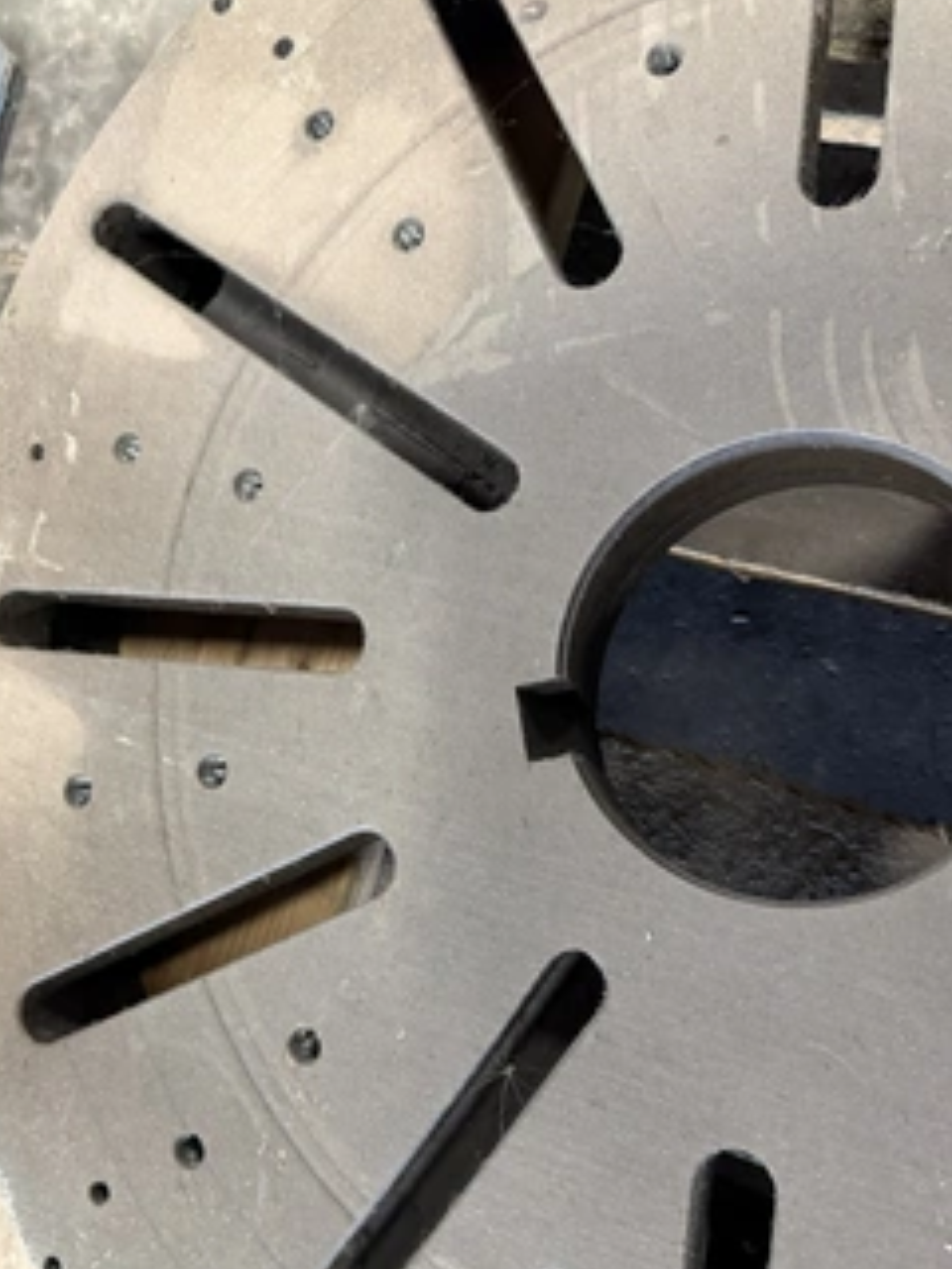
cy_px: 730
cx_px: 440
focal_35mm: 30
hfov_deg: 46.8
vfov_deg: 59.7
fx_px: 1100
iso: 640
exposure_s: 1/40
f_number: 1.78
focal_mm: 6.76
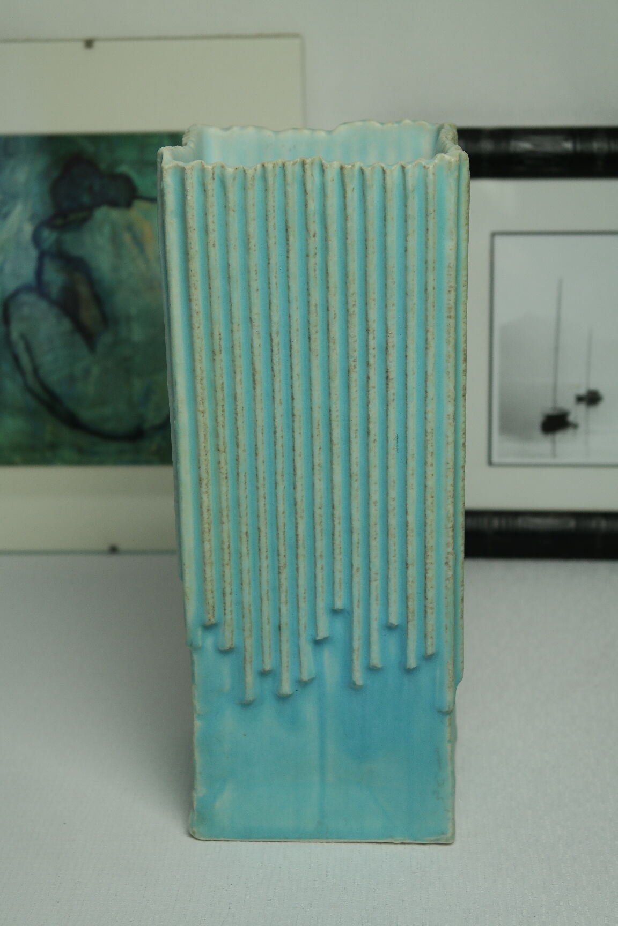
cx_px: 309
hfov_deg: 19.7
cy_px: 463
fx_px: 1777
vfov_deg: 29.2
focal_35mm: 69
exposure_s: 1/30
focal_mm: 45
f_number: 5.6
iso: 200
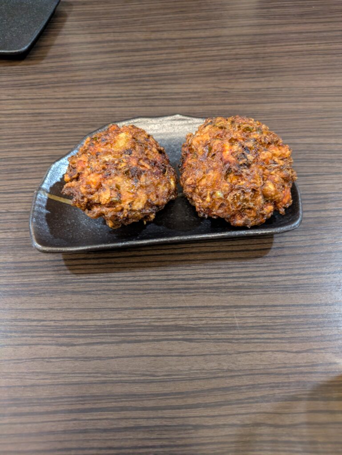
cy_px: 228
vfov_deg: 69.4
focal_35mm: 25
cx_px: 171
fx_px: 329
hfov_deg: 54.9
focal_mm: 5.43
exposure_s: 1/25
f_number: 1.89
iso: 690
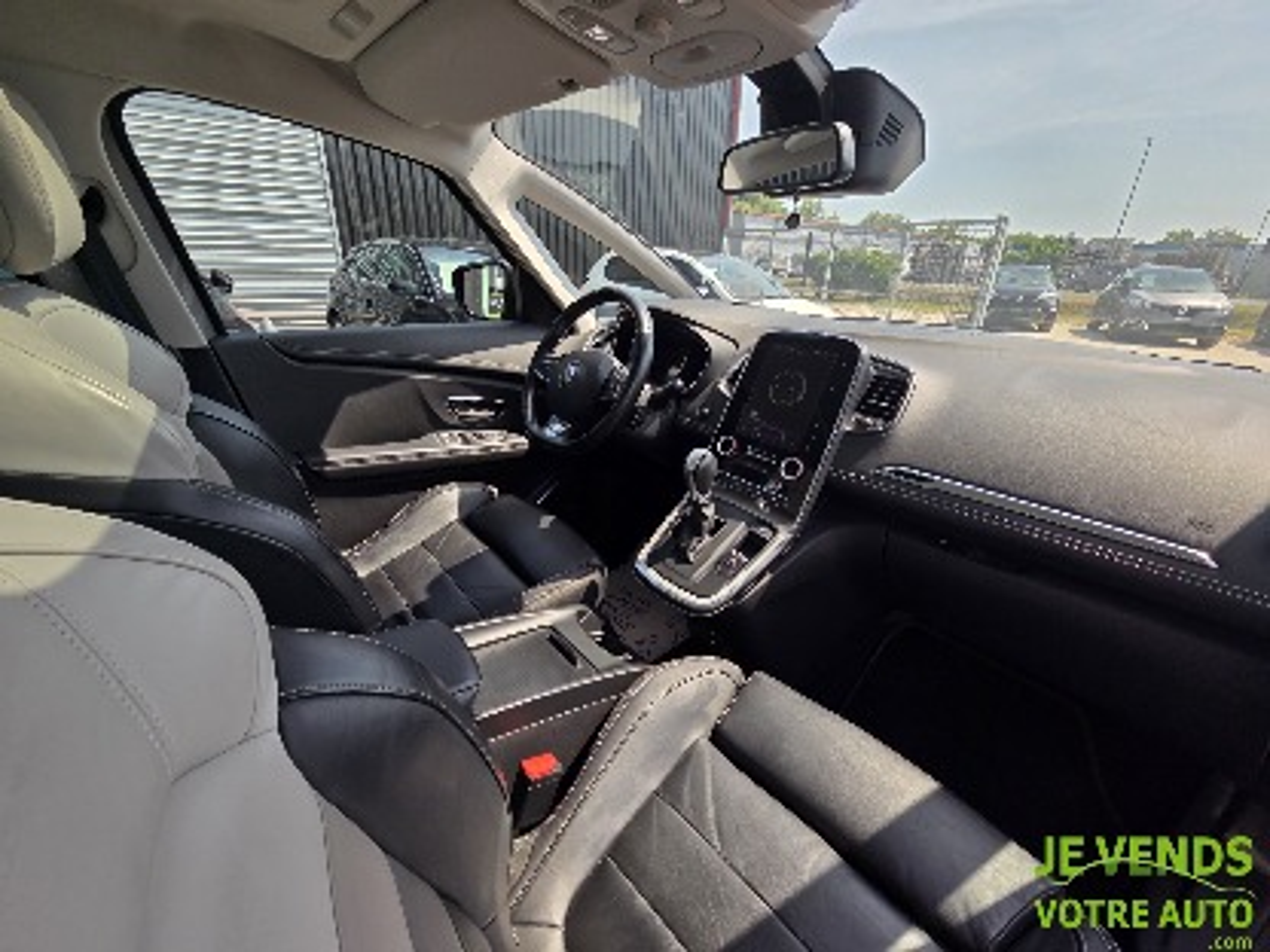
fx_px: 477
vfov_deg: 89.9
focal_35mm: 13
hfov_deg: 106.2
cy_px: 476
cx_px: 635
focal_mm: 2.2
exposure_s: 1/843
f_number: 2.2
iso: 50
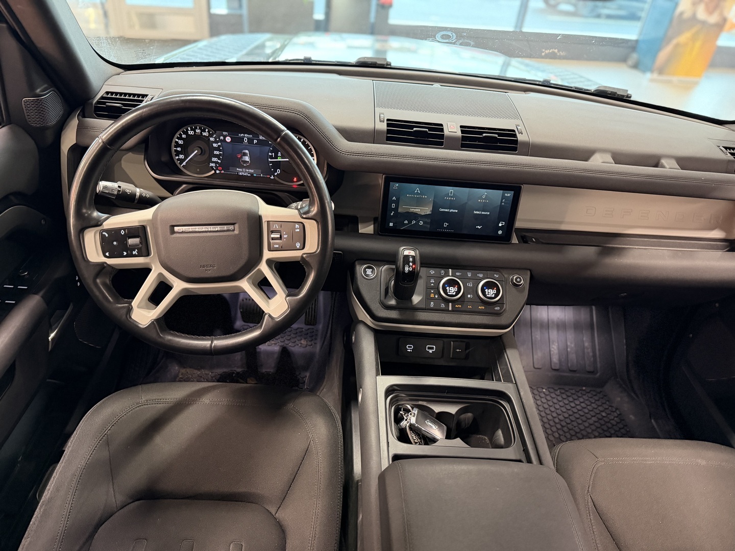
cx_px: 368
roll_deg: -6.5
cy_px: 276
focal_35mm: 24
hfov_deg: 71.6
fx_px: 510
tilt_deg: -35.8
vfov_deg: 56.8
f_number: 1.78
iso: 640
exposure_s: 1/33
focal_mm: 6.76
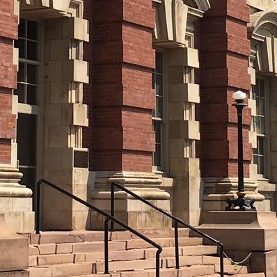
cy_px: -8
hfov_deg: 13.4
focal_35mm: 130
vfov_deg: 13.2
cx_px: 118
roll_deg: -0.3
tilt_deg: +10.7
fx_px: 1177
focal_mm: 4.15
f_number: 2.2
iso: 25
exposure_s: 1/1972
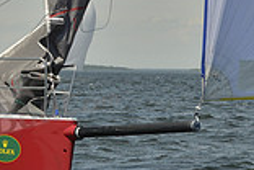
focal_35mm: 260
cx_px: -194
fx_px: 1834
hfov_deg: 7.7
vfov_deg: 5.3
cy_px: 60
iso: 280
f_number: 9
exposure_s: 1/1600
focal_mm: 70
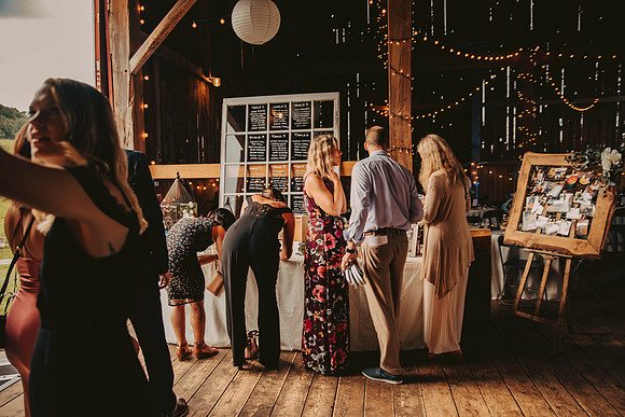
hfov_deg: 65.5
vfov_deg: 46.4
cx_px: 312
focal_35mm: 28
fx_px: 486
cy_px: 208
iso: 400
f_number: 2.8
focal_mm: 28
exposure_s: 1/160
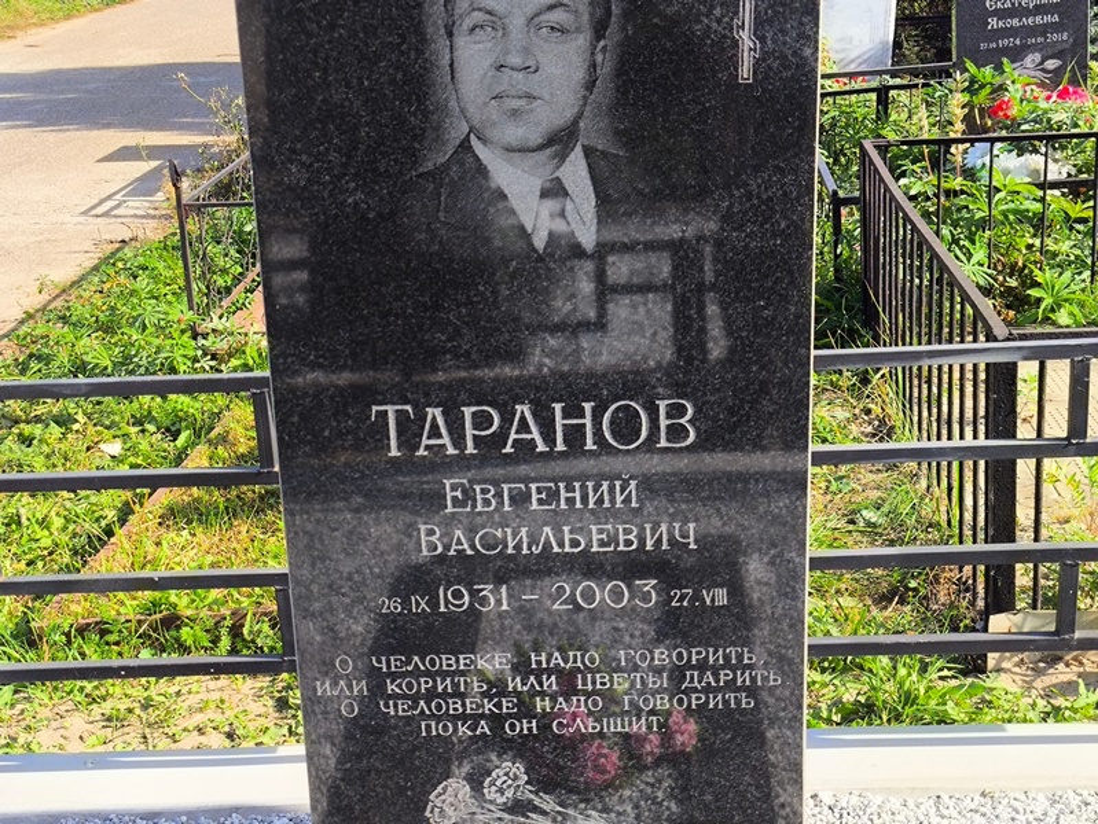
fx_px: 1587
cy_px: 412
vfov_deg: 29.1
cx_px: 549
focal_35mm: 50
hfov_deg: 38.2
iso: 50
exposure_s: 1/772
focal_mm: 4.71
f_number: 1.7
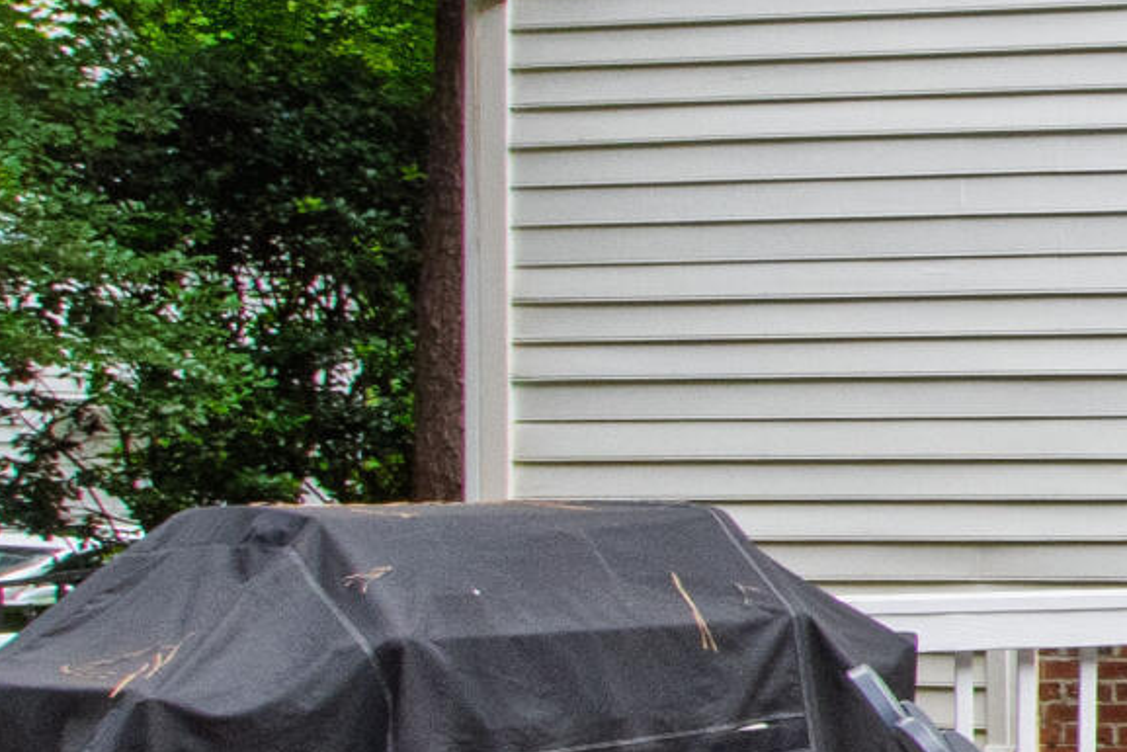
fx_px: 2442
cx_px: 2328
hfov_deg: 17.4
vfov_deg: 17.5
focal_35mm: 78
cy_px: 338
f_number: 8
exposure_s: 1/160
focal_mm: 10
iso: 800
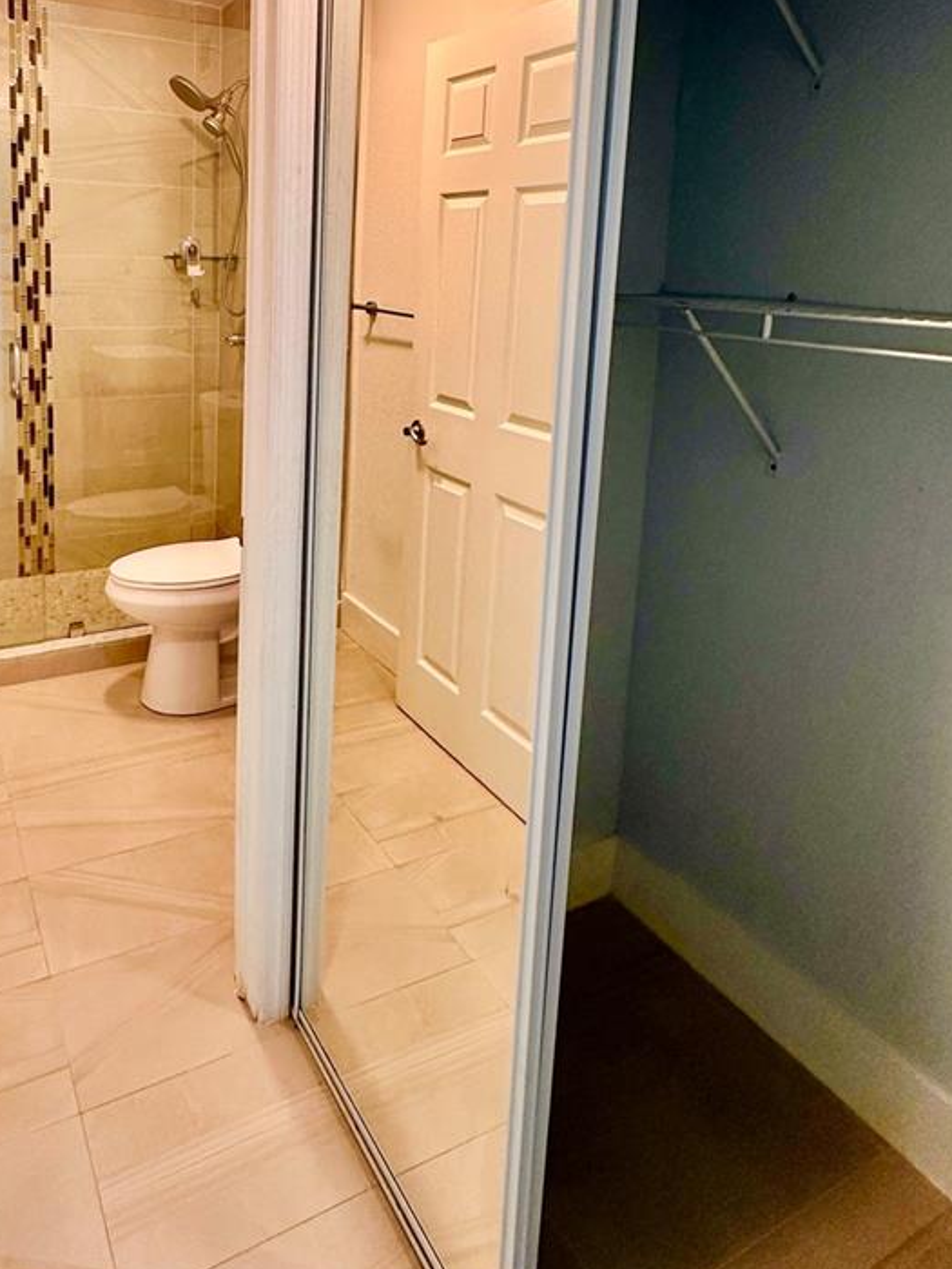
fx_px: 880
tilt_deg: -8.1
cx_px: 310
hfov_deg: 55.5
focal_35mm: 24
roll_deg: -2.4
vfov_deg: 68.6
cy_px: 377
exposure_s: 1/60
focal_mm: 2.22
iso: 160
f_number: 2.2
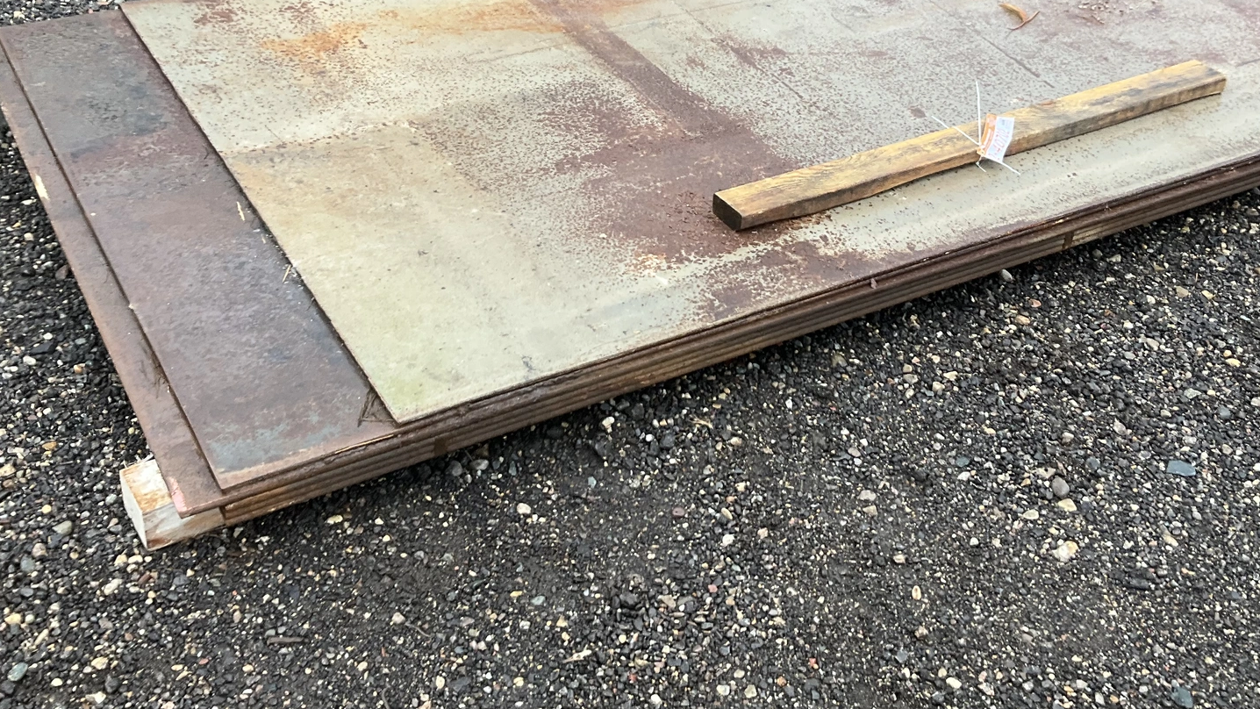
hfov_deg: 46.3
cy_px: 191
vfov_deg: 26.8
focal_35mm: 44
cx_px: 683
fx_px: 1470
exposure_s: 1/122
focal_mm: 3
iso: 25
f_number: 1.8
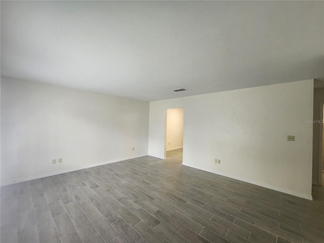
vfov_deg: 89.9
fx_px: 122
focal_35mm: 13
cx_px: 162
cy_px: 122
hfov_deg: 106.2
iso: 250
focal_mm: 2.2
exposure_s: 1/60
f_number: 2.2
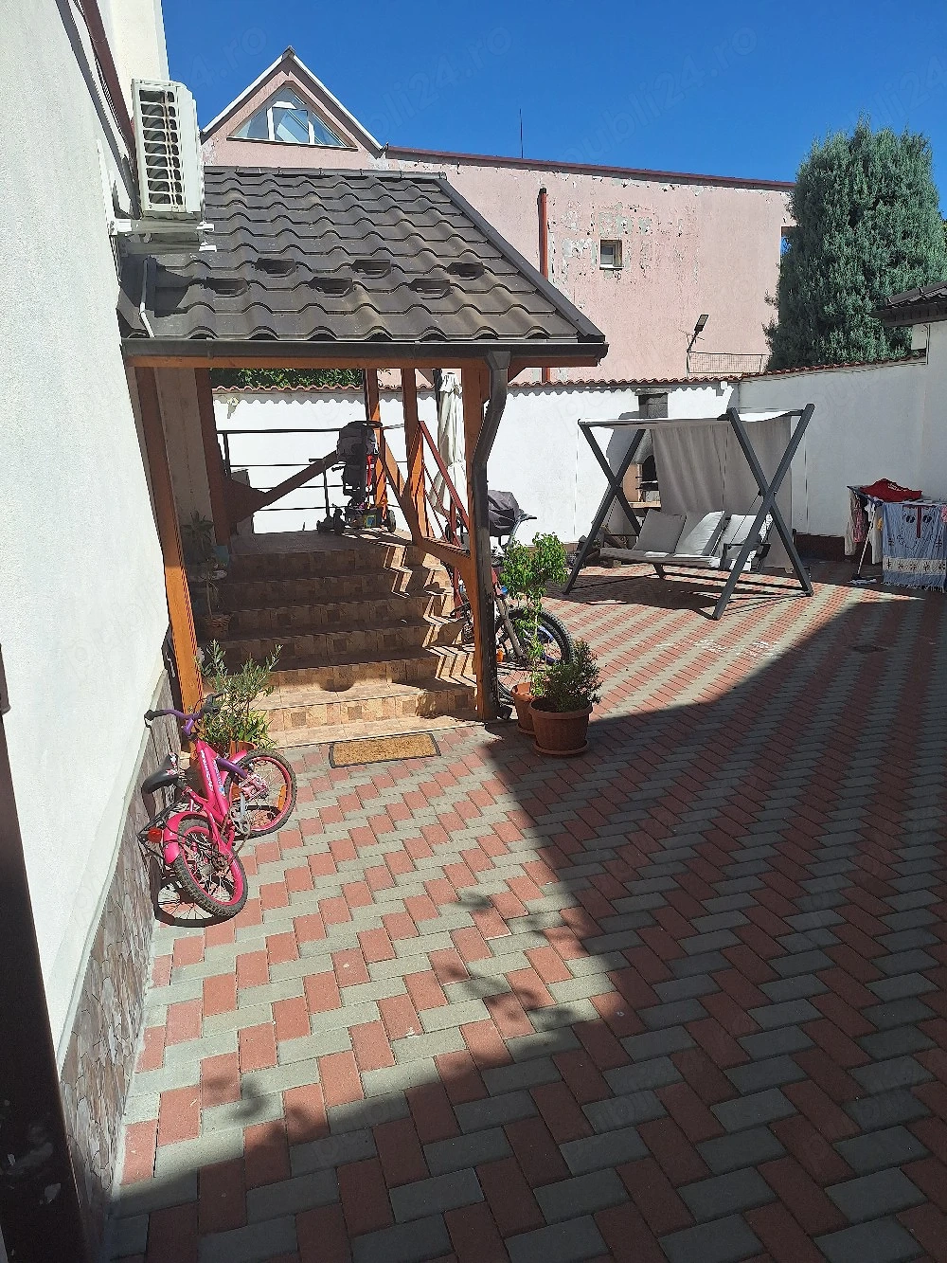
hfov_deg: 58.9
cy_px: 632
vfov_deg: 73.9
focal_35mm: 23
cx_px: 474
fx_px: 839
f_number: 1.8
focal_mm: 5.54
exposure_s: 1/5000
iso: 40
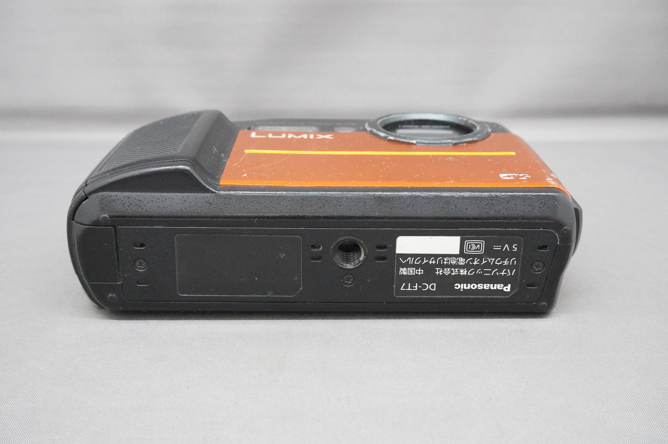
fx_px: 751
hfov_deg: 48.0
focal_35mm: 40
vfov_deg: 33.0
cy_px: 222
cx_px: 334
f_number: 11
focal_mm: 27
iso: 6400
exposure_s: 1/40
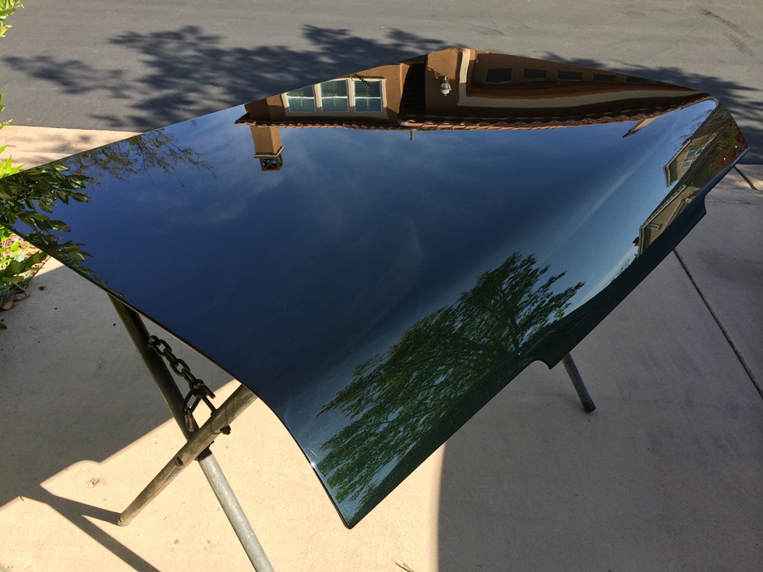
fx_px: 661
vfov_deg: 46.8
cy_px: 286
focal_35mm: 30
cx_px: 382
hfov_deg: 60.0
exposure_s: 1/760
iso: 32
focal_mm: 4.12
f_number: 2.2
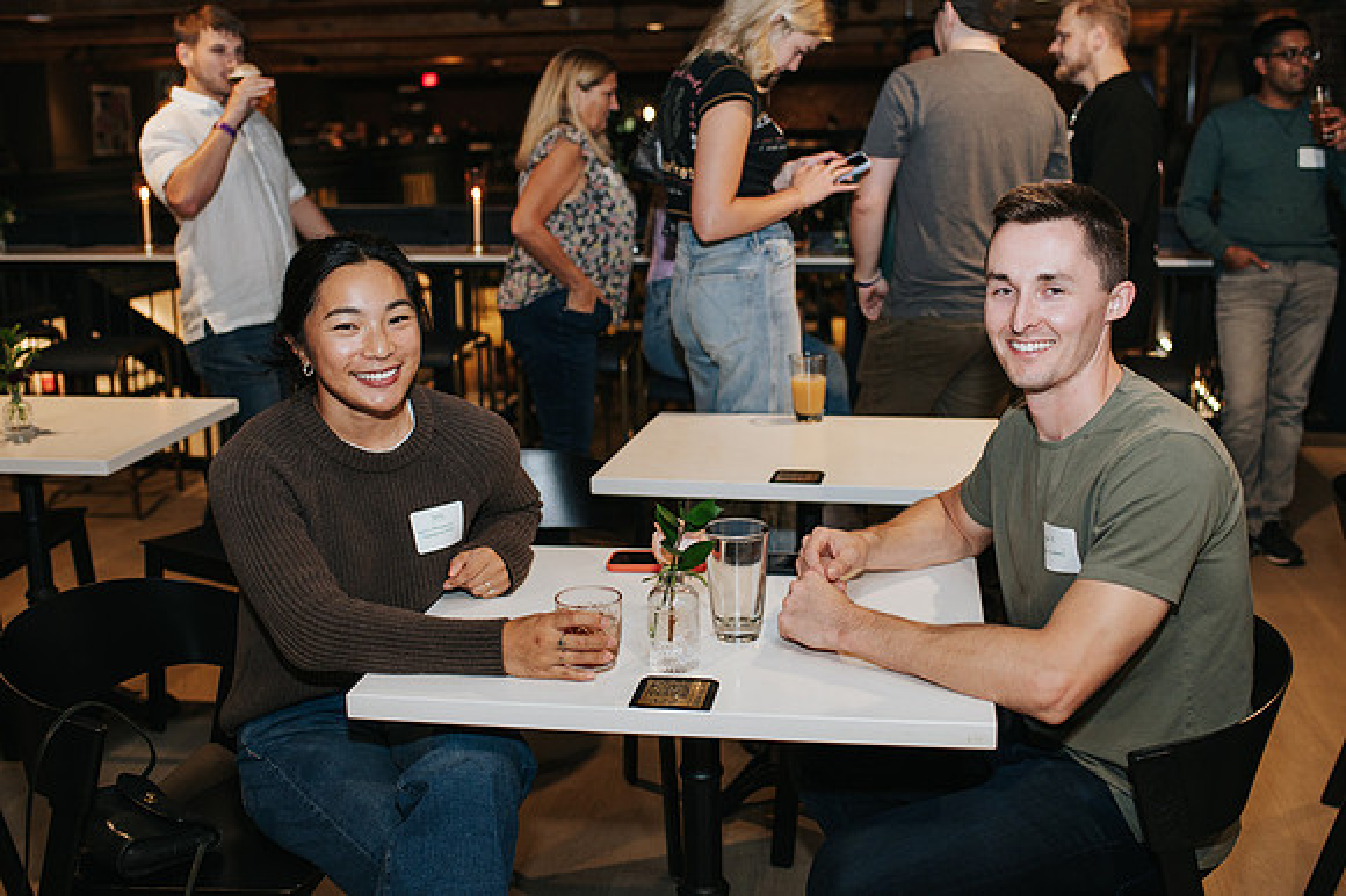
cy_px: 402
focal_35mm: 39
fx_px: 1441
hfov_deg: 50.1
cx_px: 691
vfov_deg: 34.5
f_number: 2.8
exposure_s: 1/200
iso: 800
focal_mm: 35
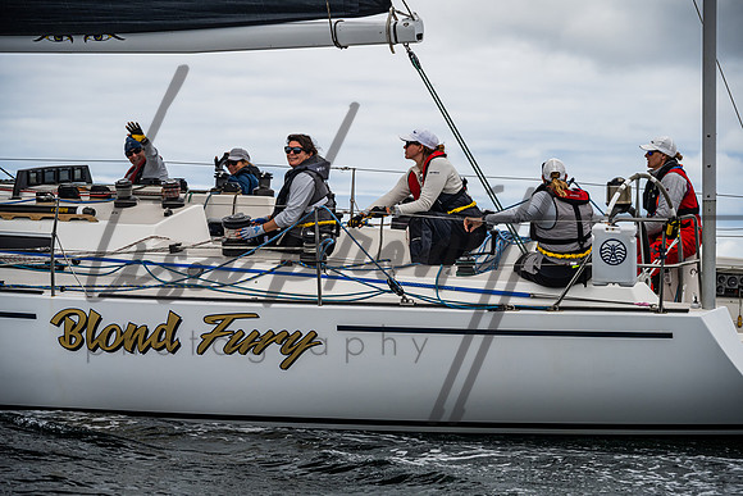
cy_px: 248
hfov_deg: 14.7
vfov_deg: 9.8
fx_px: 2890
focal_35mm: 140
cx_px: 372
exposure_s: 1/2500
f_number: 7.1
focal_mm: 140
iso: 640
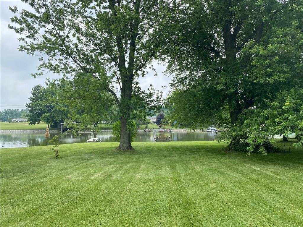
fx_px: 228
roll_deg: -0.5
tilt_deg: +5.0
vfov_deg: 53.1
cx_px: 152
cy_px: 114
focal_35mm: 26
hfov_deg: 67.3
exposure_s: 1/990
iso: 32
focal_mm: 4.25
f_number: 1.8
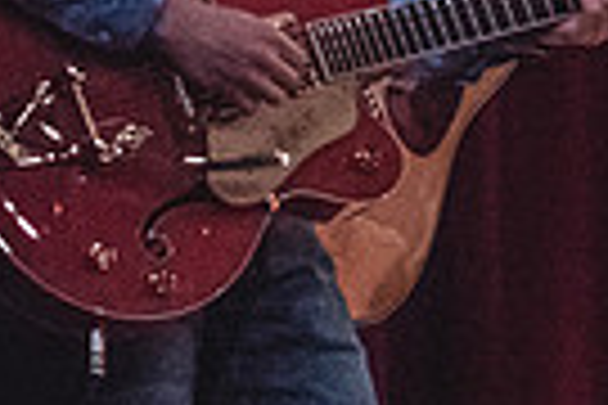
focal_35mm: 1033
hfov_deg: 2.0
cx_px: 847
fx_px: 17445
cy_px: -34
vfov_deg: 1.3
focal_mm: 240
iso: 5000
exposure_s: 1/100
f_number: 8
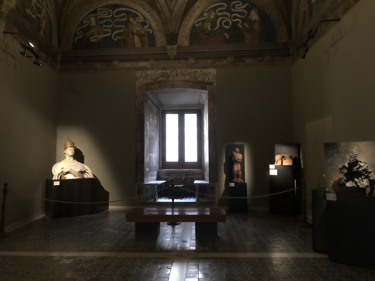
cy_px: 140
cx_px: 188
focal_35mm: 28
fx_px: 303
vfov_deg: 49.7
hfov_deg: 63.4
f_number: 1.8
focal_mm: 4
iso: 200
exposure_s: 1/4
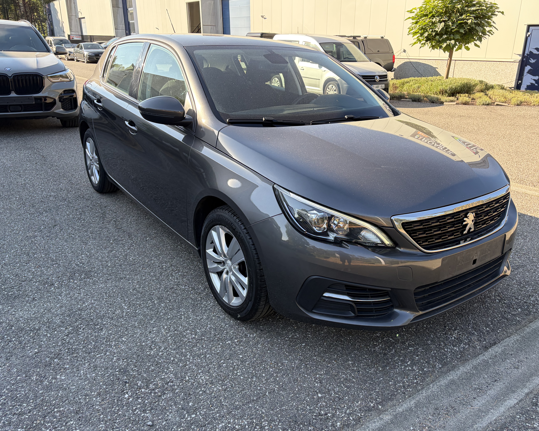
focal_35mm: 28
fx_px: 447
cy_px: 218
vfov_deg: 51.5
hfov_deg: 62.1
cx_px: 294
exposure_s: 1/402
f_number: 1.6
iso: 50
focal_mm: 5.96
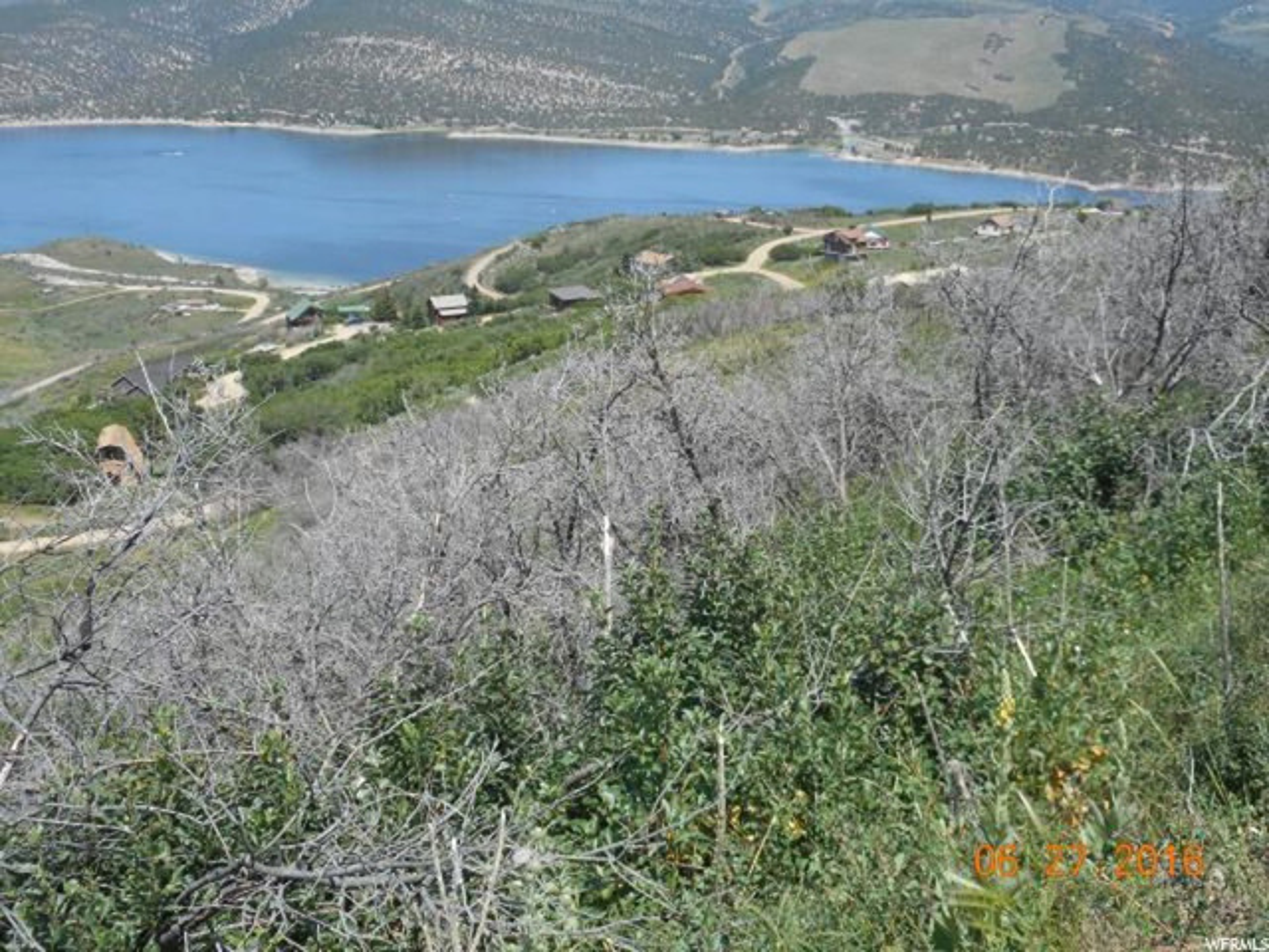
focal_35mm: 44
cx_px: 634
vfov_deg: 32.9
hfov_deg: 42.9
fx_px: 1613
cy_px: 476
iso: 80
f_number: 4.7
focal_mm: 7.9
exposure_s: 1/320
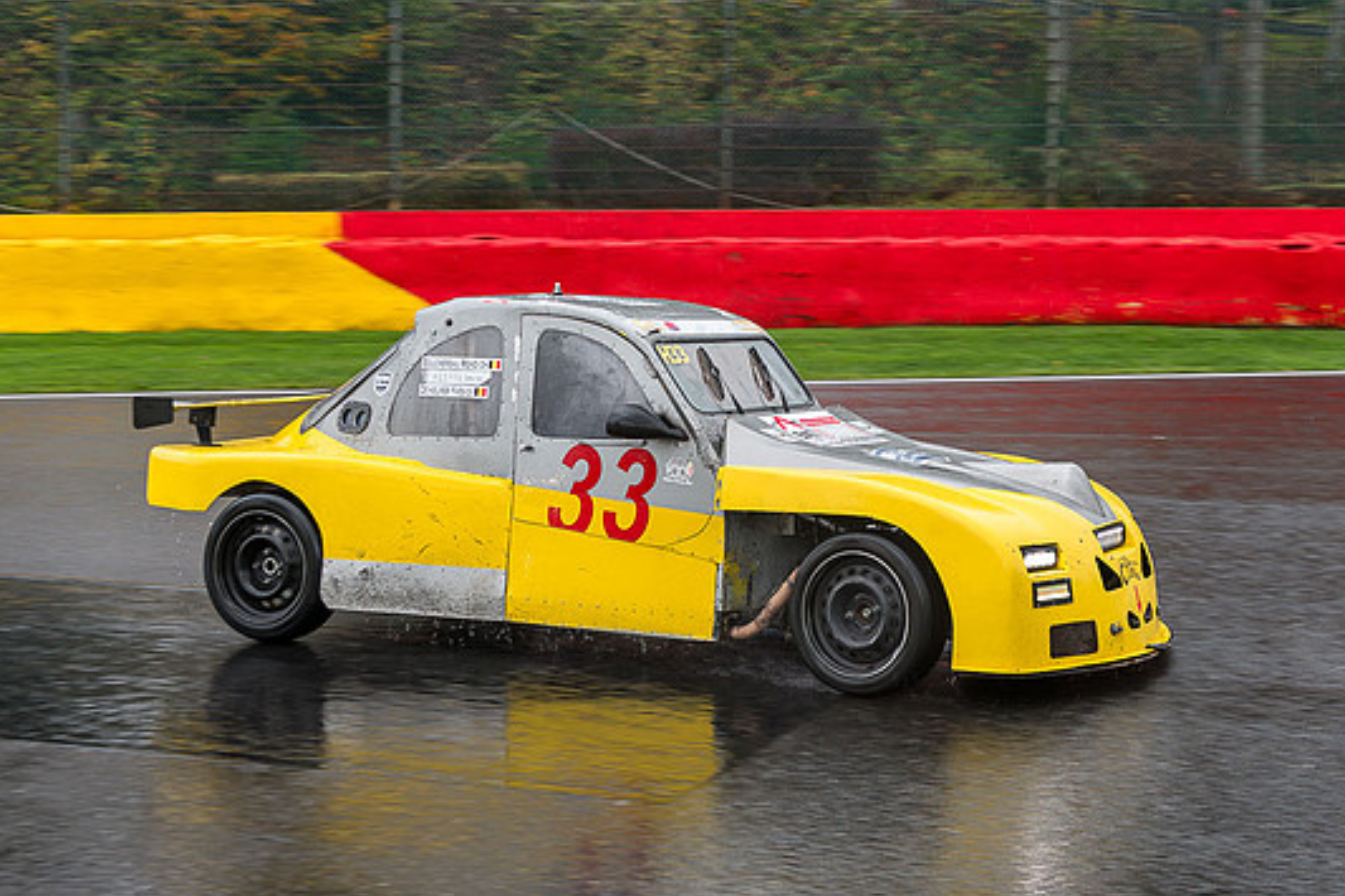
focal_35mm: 63
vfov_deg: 21.6
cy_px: 473
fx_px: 2353
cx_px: 840
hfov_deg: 31.8
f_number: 5
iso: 400
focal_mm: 45
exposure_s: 1/250
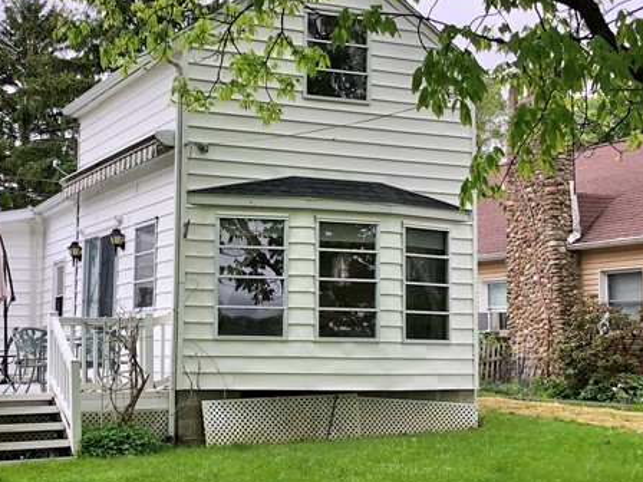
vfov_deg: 22.9
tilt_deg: +6.6
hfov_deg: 30.2
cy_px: 238
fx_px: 1189
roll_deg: -0.2
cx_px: 266
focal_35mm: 64
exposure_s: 1/257
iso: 20
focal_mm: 4
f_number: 1.8
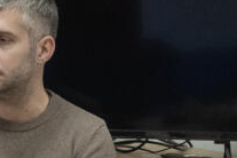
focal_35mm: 307
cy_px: 136
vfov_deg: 4.5
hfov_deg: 6.5
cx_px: -270
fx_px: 2022
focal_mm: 47
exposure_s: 1/60
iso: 3200
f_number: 6
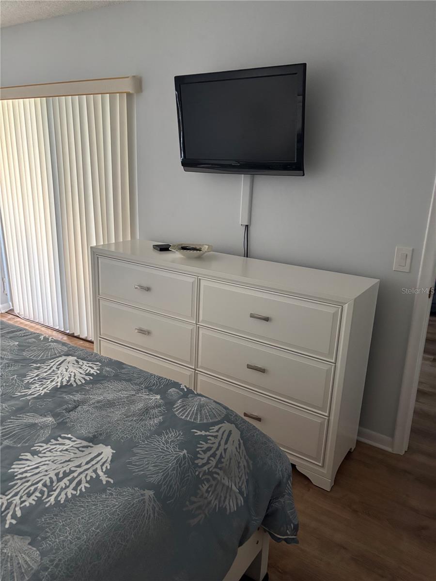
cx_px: 218
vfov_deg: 67.3
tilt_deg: -14.9
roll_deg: -2.2
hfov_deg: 53.1
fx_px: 437
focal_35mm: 26
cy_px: 290
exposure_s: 1/49
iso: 500
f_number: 1.6
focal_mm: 5.96
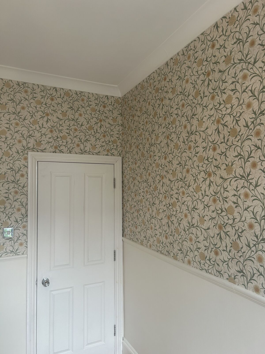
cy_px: 177
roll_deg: -0.2
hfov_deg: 53.1
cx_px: 132
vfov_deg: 67.3
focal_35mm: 26
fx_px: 265
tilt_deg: +1.5
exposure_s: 1/100
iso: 100
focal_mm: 5.7
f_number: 1.5
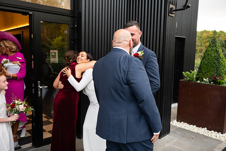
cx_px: 113
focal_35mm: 32
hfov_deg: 58.7
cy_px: 76
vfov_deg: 41.1
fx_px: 201
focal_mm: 32
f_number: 3.5
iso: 320
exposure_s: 1/160
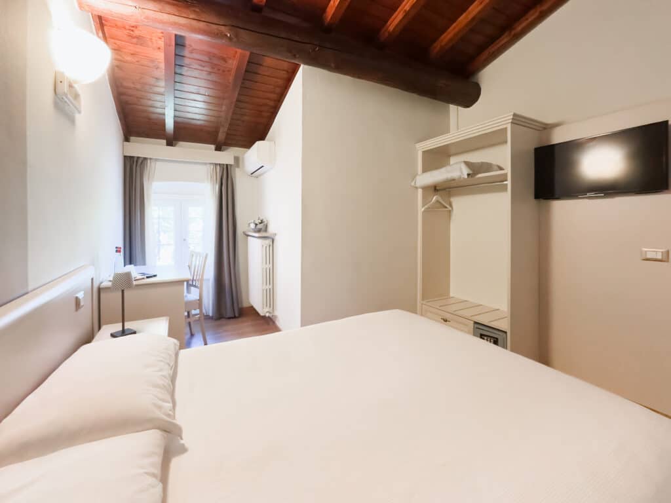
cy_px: 252
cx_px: 336
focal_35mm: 14
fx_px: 271
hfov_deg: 102.1
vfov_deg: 85.7
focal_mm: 2.22
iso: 500
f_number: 2.2
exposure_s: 1/50
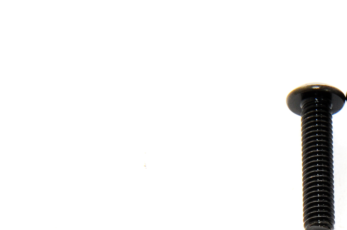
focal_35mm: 706
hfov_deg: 2.9
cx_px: 406
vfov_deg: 1.9
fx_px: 6796
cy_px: 214
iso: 400
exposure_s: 1/60
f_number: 22
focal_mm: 200
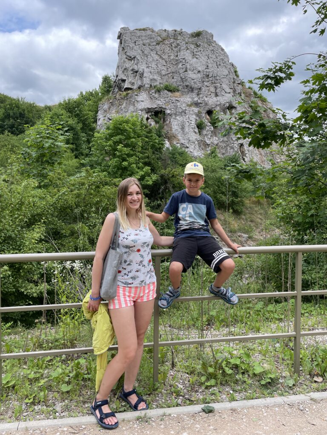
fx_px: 327
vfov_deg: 67.3
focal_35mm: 26
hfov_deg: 53.1
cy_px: 218
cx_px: 164
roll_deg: +0.7
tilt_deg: -2.7
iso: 32
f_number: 1.6
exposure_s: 1/1114
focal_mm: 4.2
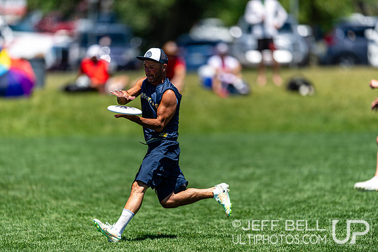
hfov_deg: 5.2
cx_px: 189
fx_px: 4201
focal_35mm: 400
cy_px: 126
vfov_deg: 3.4
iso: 100
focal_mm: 400
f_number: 2.8
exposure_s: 1/2500
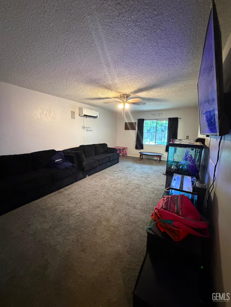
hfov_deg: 85.7
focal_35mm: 14
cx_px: 116
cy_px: 154
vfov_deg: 102.0
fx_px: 125
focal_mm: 2.22
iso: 1000
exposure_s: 1/40
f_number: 2.2
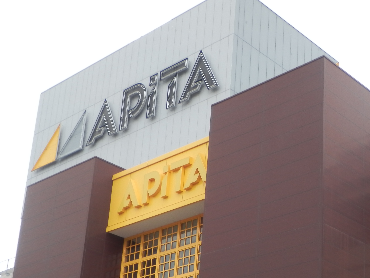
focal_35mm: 77
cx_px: 303
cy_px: 242
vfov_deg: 18.9
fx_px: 823
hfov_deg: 24.9
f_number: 4.2
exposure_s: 1/160
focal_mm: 7.9
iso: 80
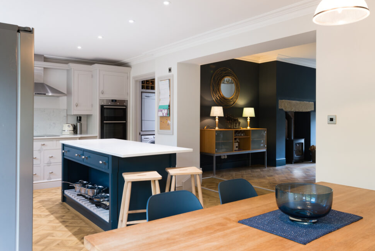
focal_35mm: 29
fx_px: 302
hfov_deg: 63.6
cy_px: 118
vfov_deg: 45.0
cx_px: 201
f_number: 9
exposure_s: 1/2.5
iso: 200
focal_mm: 27
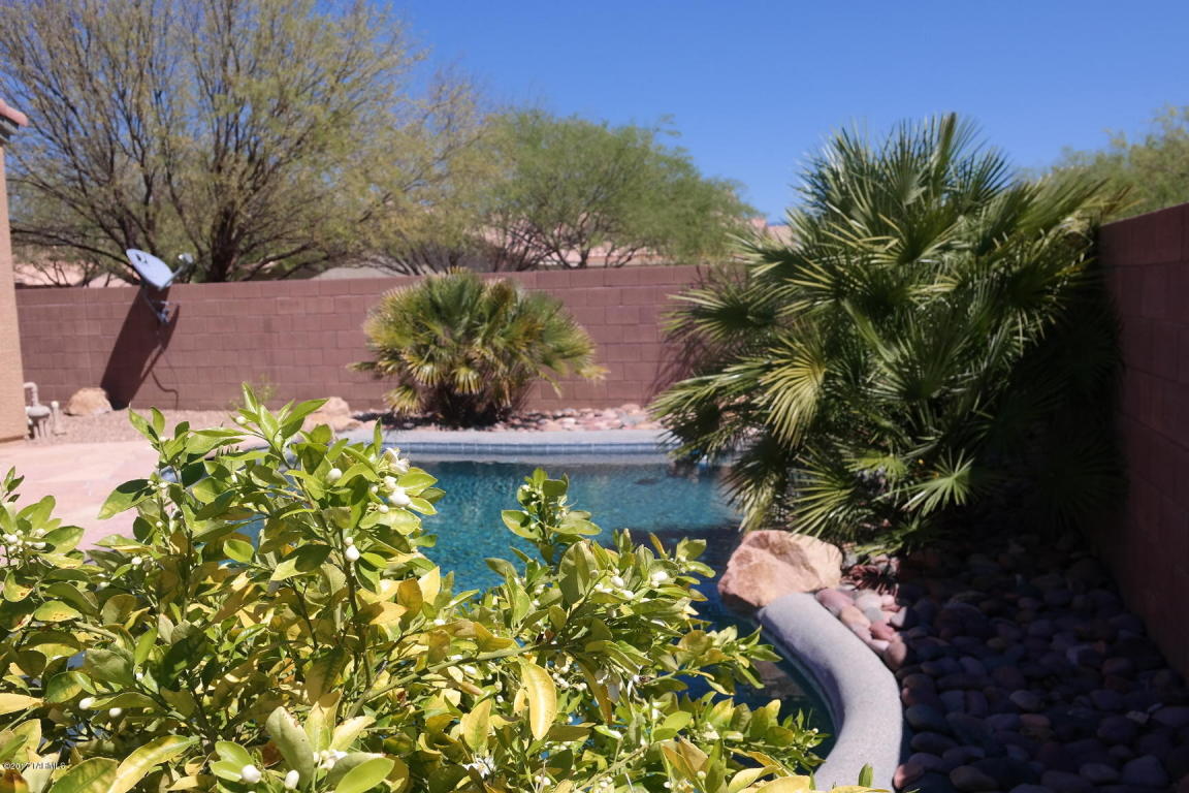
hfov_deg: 61.9
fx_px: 991
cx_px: 594
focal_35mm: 30
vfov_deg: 43.6
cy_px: 396
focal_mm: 20
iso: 100
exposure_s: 1/400
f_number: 7.1
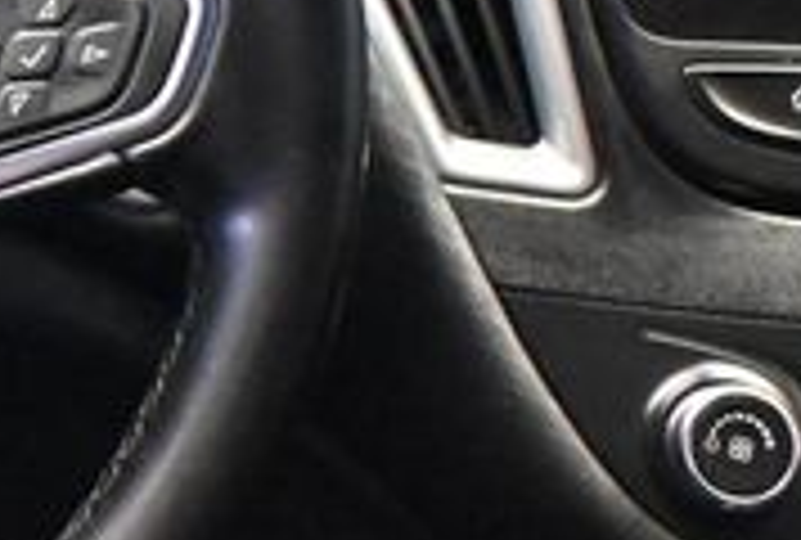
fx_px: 3186
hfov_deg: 13.3
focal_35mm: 143
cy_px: 101
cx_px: -504
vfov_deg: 9.7
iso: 12800
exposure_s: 1/40
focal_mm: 26.5
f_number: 4.5
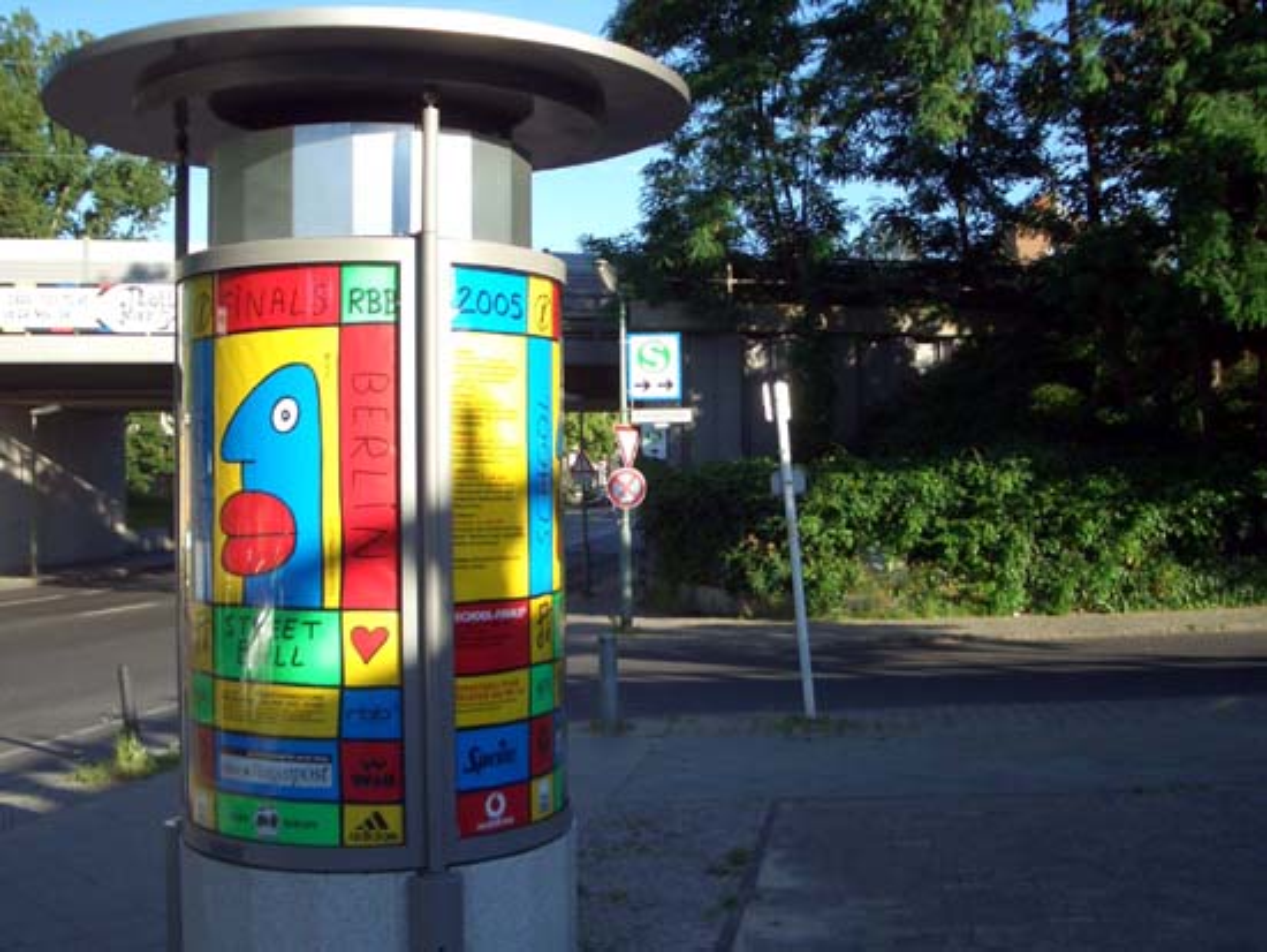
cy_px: 476
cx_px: 634
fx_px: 1501
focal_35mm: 41
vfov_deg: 35.2
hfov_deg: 45.8
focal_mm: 6.8
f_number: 2.8
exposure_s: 1/500
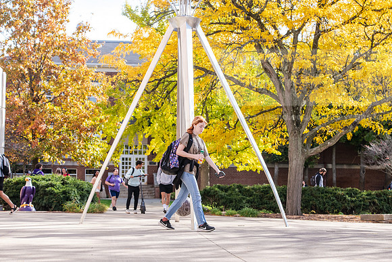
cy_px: 131
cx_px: 196
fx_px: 849
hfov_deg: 26.0
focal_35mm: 78
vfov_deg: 17.5
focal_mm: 78
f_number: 8
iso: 400
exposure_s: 1/250
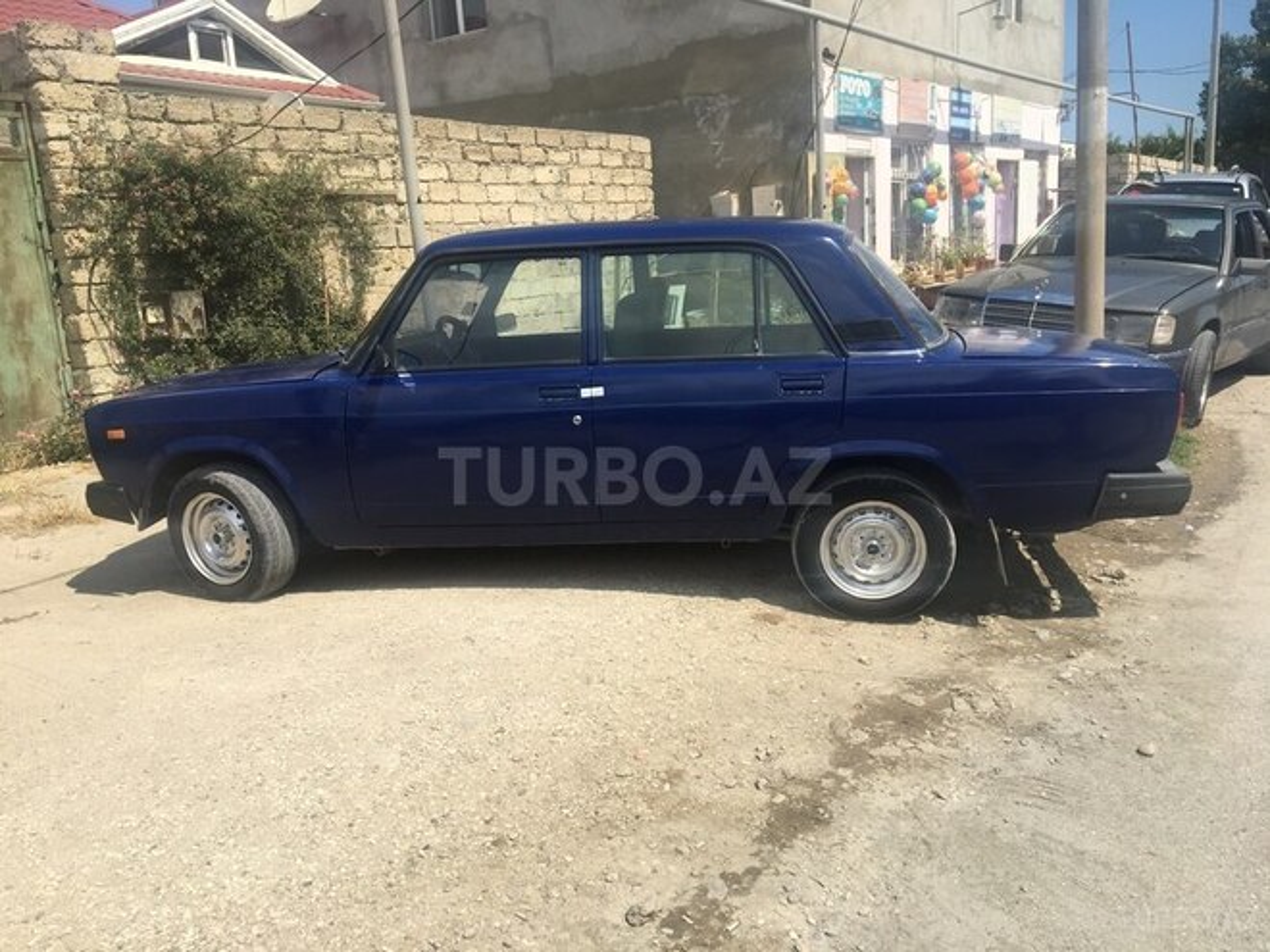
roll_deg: +4.6
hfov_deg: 61.7
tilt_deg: -10.4
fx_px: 1064
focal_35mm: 29
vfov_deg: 48.2
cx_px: 635
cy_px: 476
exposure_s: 1/1709
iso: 25
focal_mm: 4.15
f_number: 2.2
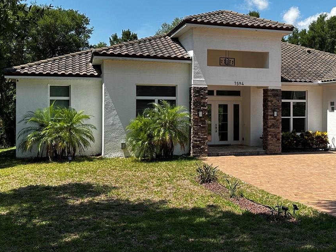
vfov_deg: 32.2
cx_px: 244
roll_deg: -0.1
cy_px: 111
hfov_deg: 41.1
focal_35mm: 45
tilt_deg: +0.0
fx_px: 437
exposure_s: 1/3155
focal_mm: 6.86
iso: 80
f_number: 1.78
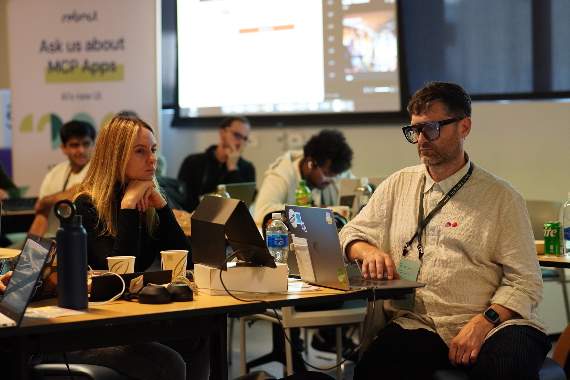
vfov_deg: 12.2
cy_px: 190
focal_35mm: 112
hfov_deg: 18.2
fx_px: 1781
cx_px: 285
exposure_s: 1/160
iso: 1600
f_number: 2.2
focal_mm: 75
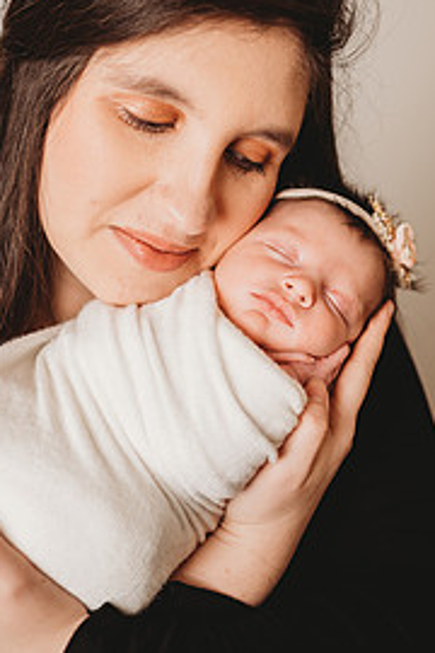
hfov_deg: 33.2
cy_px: 319
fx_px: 725
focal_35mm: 40
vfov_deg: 48.5
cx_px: 162
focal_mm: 24
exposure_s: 1/160
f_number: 2.5
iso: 100
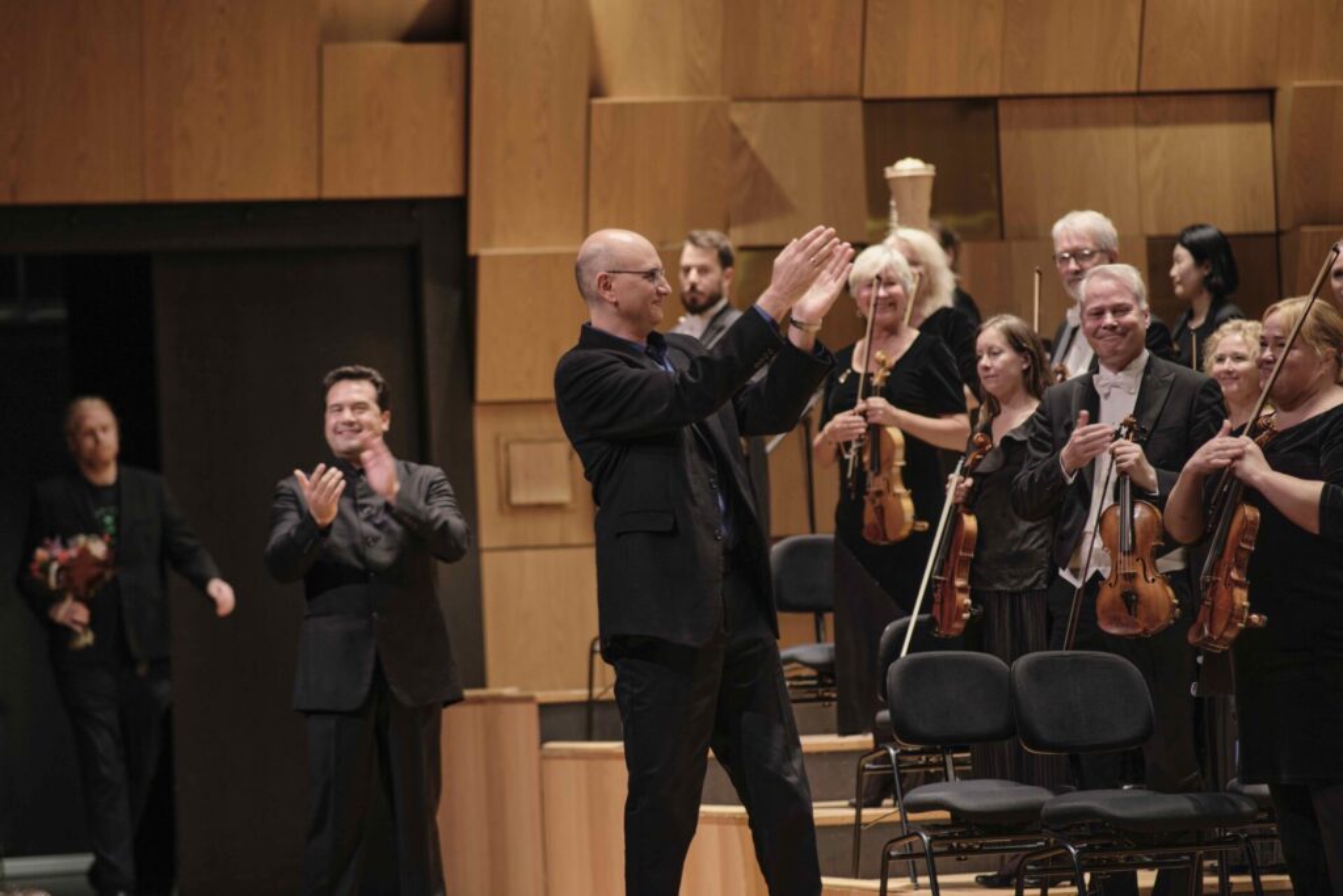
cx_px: 672
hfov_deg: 16.0
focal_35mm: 128
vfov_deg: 10.7
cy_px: 448
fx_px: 4775
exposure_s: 1/80
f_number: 1.8
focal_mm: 85
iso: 500
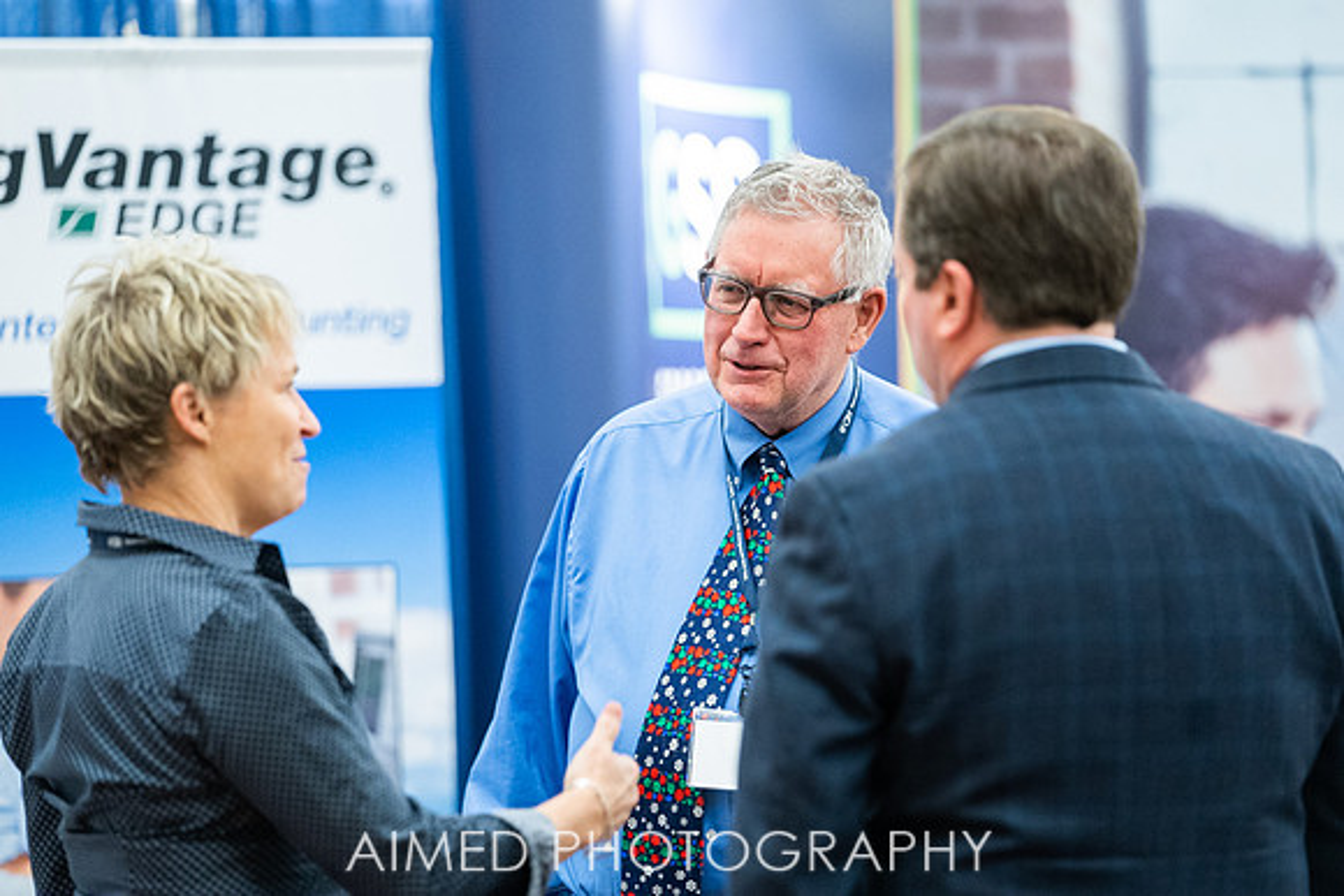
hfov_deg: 13.5
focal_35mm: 152
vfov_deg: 9.0
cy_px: 448
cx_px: 672
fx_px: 5672
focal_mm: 147
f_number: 2.8
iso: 3200
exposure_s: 1/160
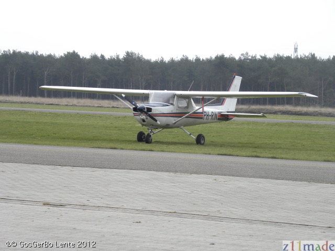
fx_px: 1781
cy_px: 126
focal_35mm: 184
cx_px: 168
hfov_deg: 10.7
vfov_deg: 8.1
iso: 64
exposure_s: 1/99
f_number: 4.5
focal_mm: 32.7
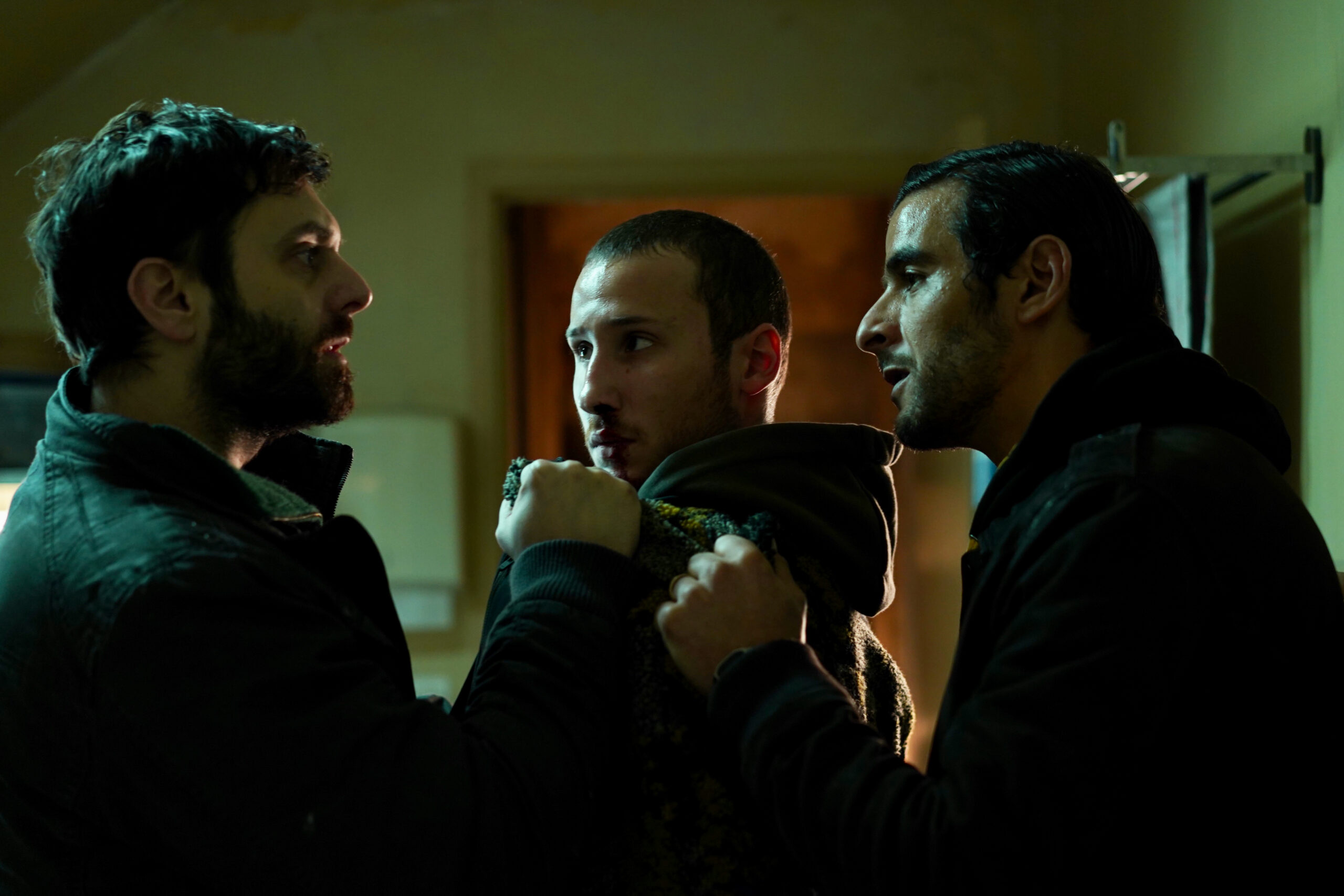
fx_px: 2053
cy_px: 448
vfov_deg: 24.6
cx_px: 672
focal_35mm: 55
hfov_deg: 36.2
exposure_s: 1/125
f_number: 2.2
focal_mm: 55
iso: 1250
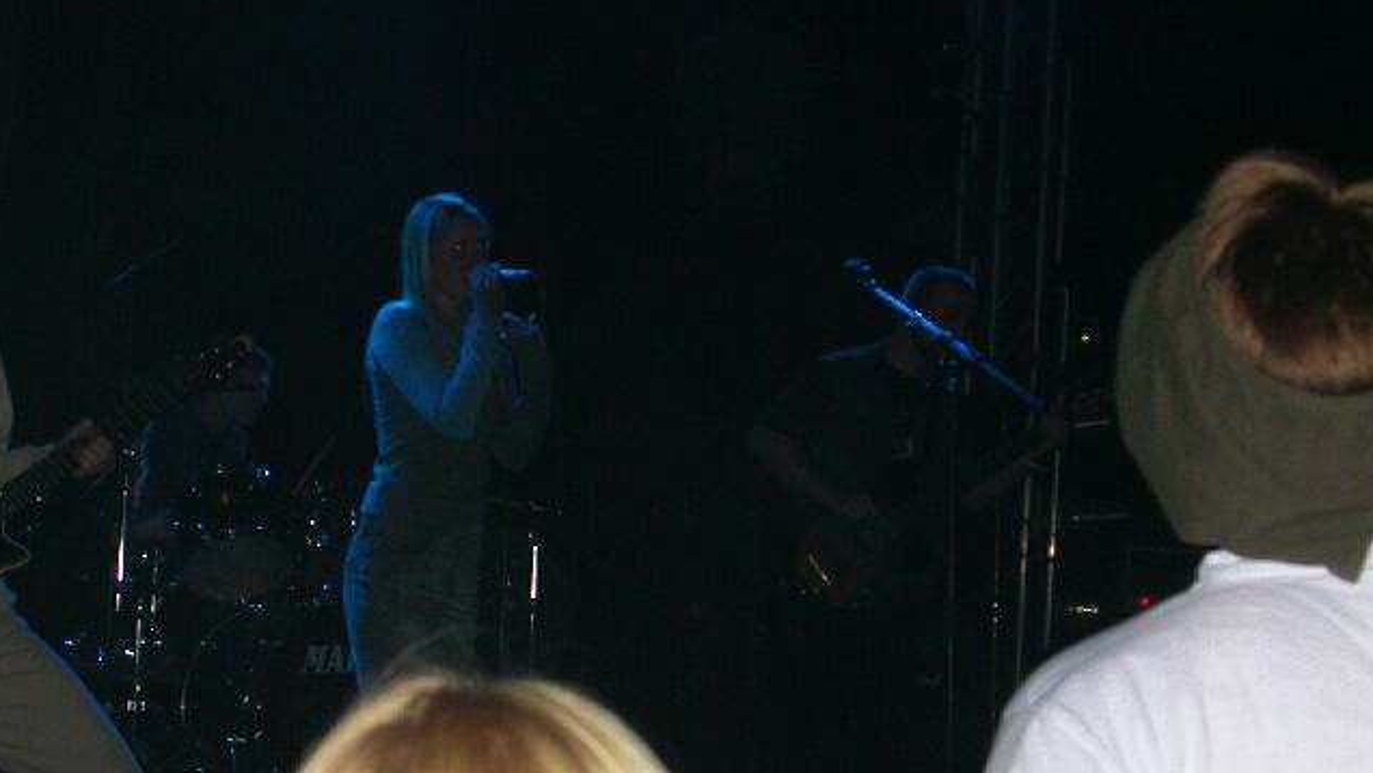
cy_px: 430
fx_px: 2913
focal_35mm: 80
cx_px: 684
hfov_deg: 26.5
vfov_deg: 15.1
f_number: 3.8
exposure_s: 1/59.9
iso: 200
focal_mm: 11.1
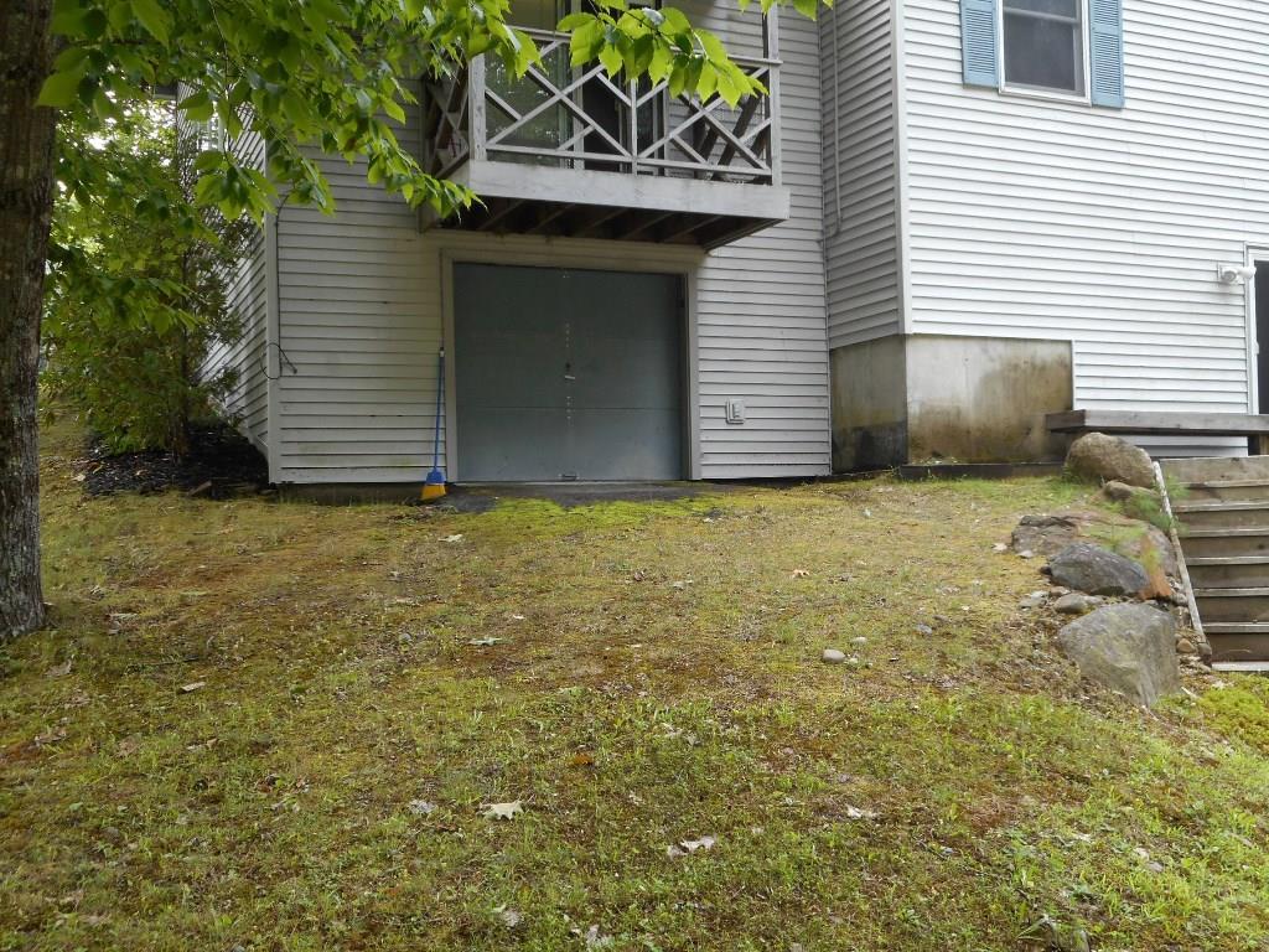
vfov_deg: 36.8
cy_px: 476
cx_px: 634
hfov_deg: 47.9
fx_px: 1430
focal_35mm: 39
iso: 80
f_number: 4.5
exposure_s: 1/30
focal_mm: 6.9
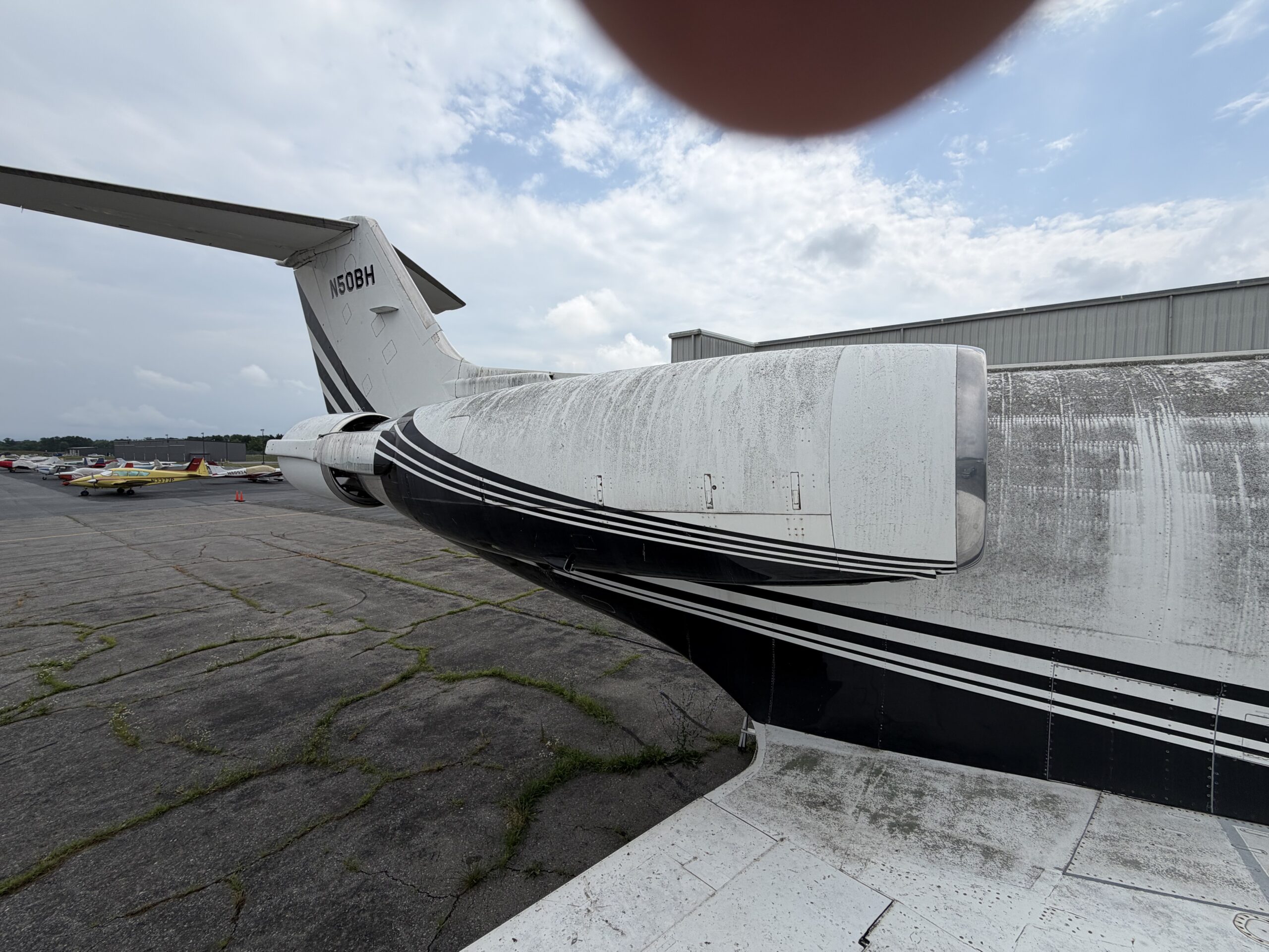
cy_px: 476
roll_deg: -0.6
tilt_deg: -1.7
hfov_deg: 102.1
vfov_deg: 85.7
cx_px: 634
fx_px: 513
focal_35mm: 14
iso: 20
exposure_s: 1/1613
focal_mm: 2.22
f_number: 2.2
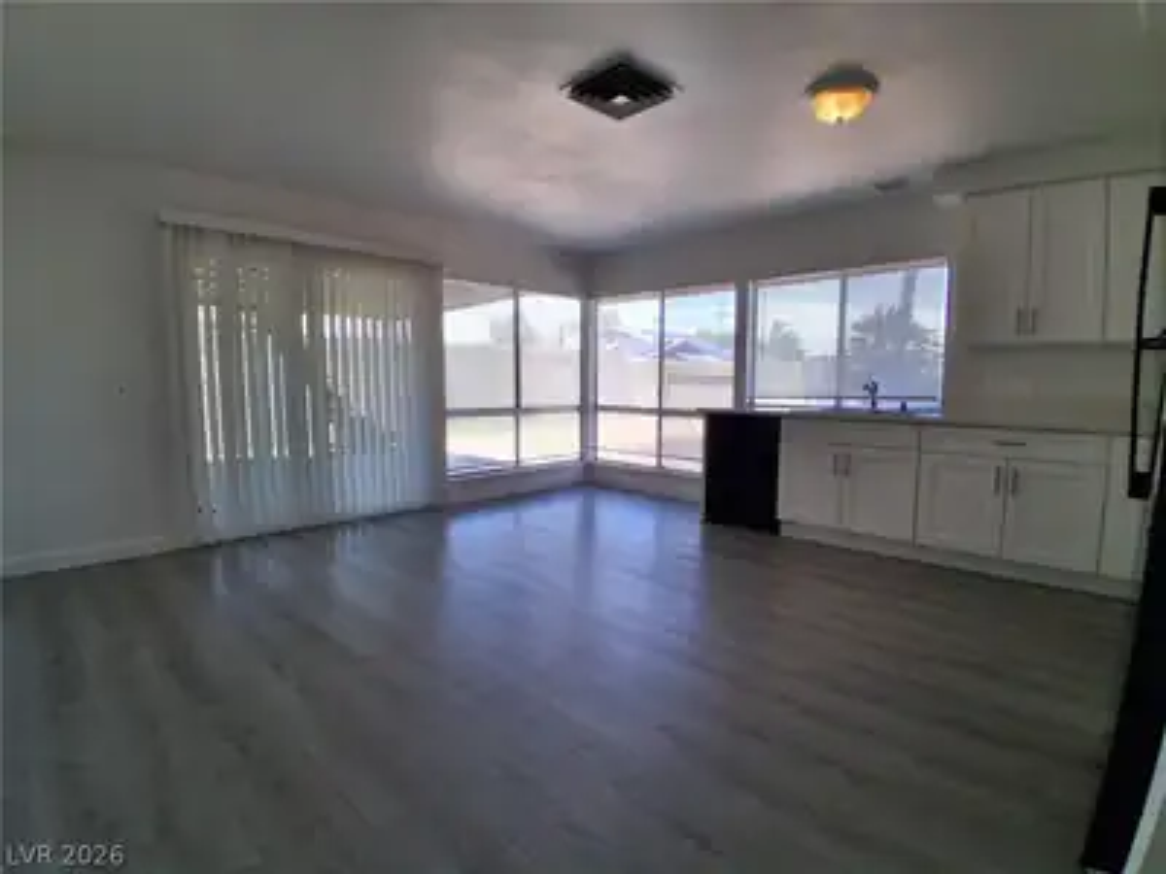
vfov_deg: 74.7
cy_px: 437
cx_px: 583
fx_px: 573
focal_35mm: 17
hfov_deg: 91.0
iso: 50
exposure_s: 1/181
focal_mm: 1.4
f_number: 2.2
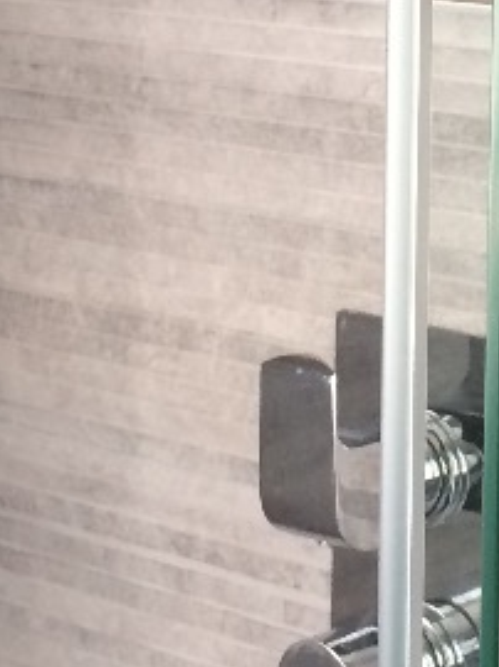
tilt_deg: -7.8
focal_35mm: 129
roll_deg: -0.6
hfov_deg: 11.4
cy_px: 133
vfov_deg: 15.2
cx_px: 430
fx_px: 2483
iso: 40
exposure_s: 1/30
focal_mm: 4.15
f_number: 2.2
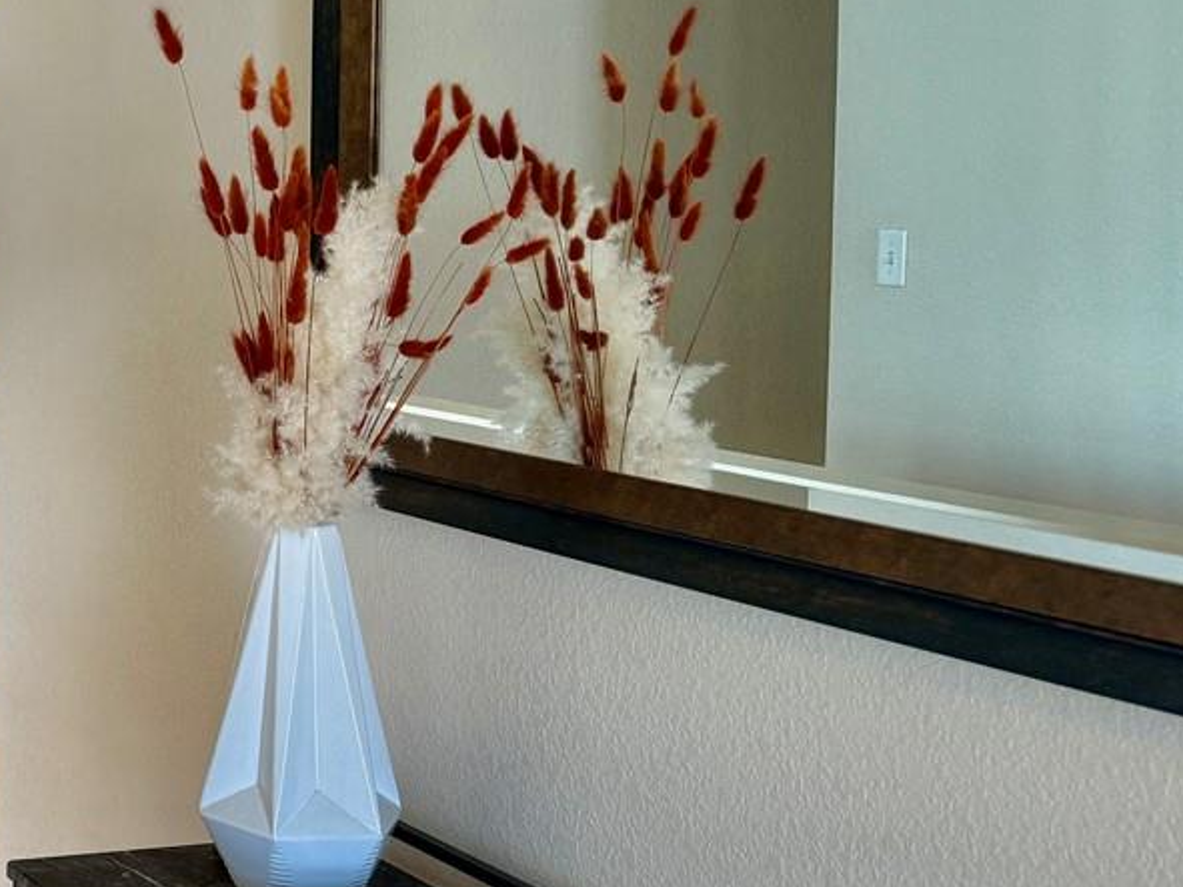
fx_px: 2221
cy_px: 346
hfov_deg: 26.2
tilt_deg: -4.9
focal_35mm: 65
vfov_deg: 22.5
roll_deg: +1.0
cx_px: -278
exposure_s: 1/120
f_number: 1.78
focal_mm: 6.76
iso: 125
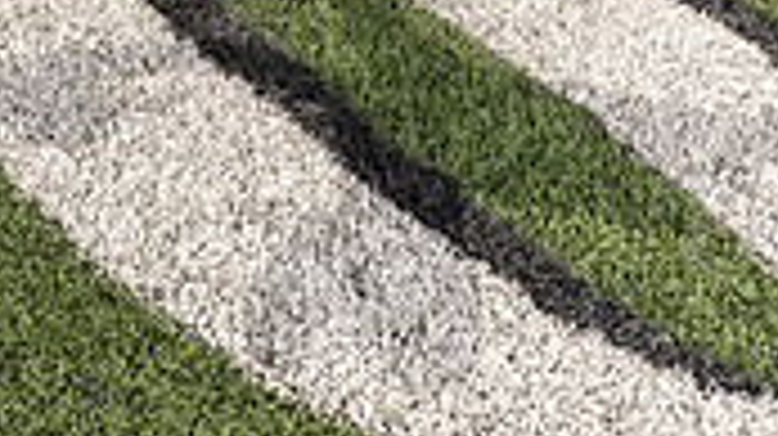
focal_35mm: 90
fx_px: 1855
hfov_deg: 23.6
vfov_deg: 11.6
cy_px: -526
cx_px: 310
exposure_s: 1/250
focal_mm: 33
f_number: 8
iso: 100
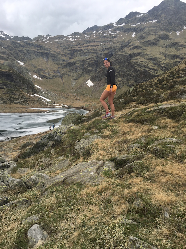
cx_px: 93
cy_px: 124
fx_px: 208
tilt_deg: -7.4
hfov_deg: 48.2
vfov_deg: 61.7
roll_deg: -0.6
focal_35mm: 29
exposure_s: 1/1131
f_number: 2.2
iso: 25
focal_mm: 4.15
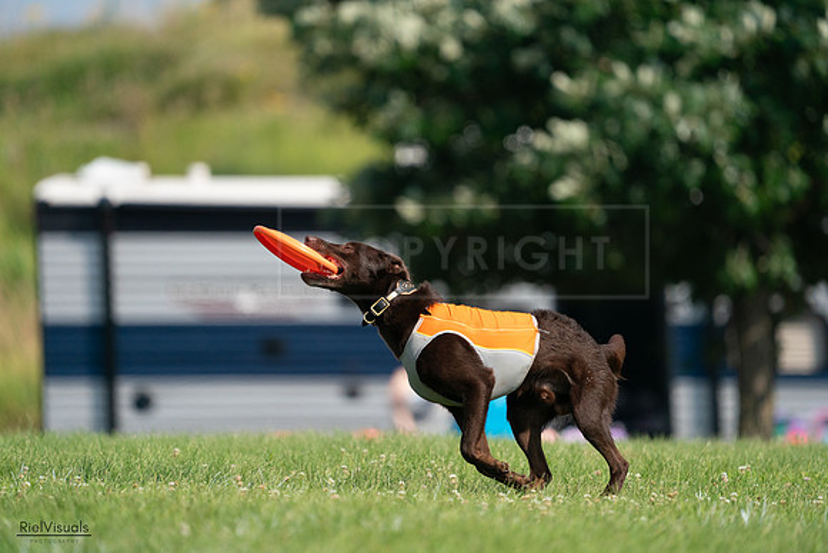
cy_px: 276
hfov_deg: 3.4
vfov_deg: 2.3
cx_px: 414
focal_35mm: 600
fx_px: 13803
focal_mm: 600
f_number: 6.3
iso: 1250
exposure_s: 1/4000
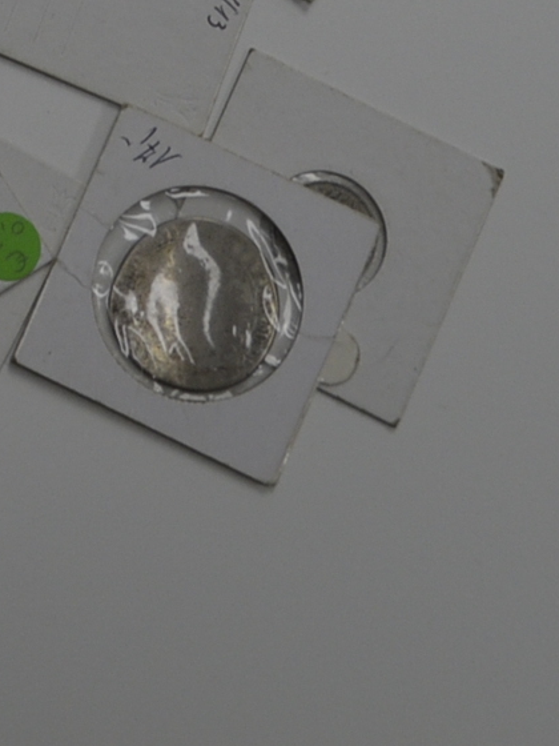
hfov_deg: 9.2
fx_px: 3273
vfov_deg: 12.4
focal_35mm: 152
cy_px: -333
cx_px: -571
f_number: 5.6
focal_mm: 24
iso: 320
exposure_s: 1/125
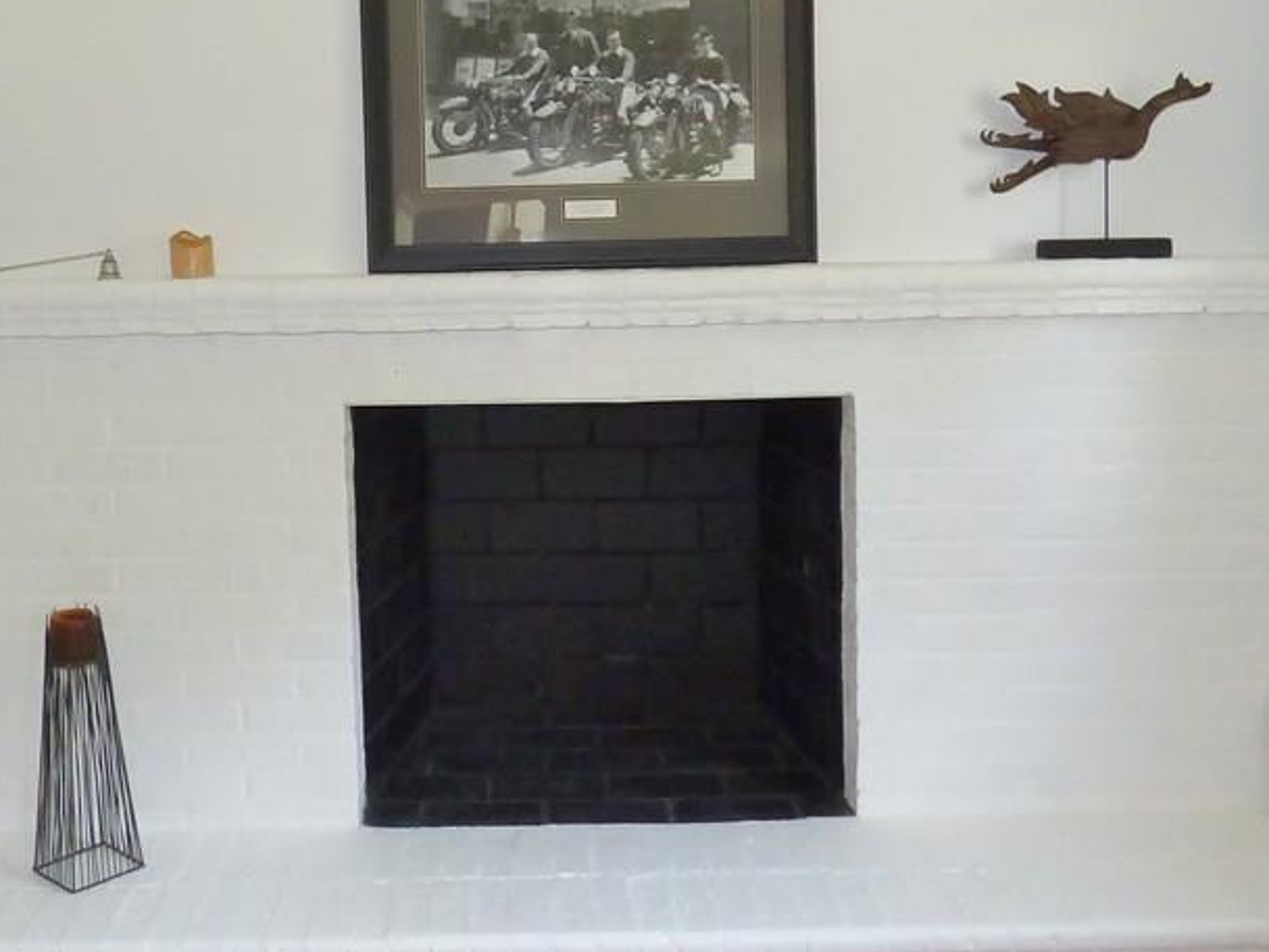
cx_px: 523
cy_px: 381
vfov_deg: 38.5
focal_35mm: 37
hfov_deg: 49.9
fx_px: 1357
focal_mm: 3.88
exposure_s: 1/60
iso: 800
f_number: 2.9
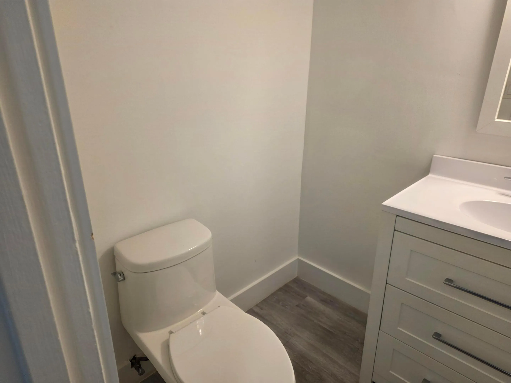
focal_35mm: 23
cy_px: 192
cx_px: 256
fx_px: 340
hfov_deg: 73.9
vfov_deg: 58.9
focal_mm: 6.25
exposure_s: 1/120
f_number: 1.7
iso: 100
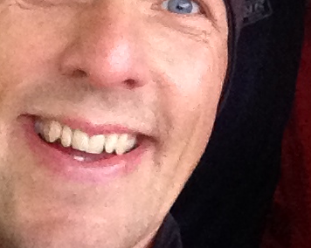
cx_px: 295
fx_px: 1131
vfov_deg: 12.1
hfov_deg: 15.4
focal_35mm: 123
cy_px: -91
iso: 500
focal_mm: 2.18
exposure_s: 1/15
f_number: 2.4
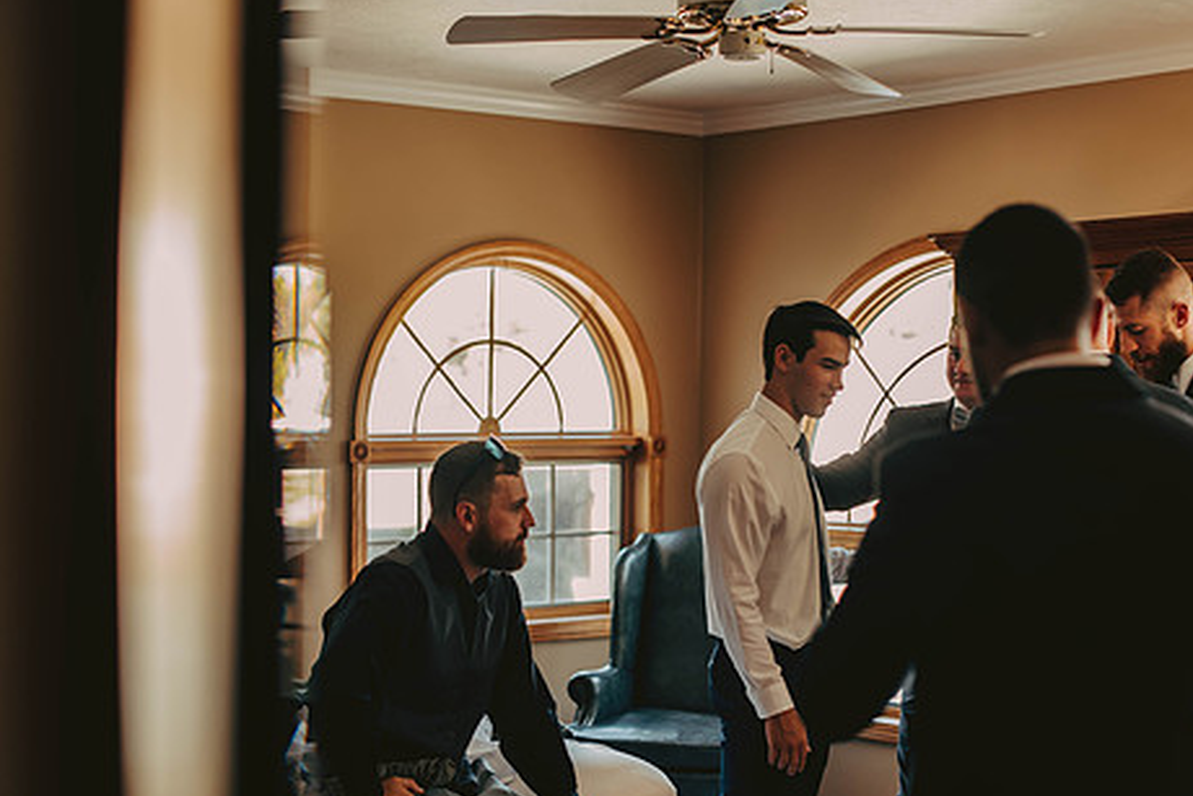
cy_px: 465
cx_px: 687
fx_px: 2088
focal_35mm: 63
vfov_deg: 21.6
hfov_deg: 31.8
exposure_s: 1/160
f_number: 2
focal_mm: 50
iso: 500
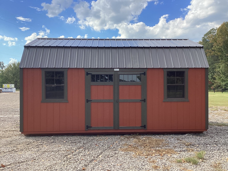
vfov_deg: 45.4
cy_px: 86
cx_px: 114
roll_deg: +1.8
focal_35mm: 31
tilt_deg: +0.3
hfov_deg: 58.4
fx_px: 204
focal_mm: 3.3
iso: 25
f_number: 2.4
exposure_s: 1/641
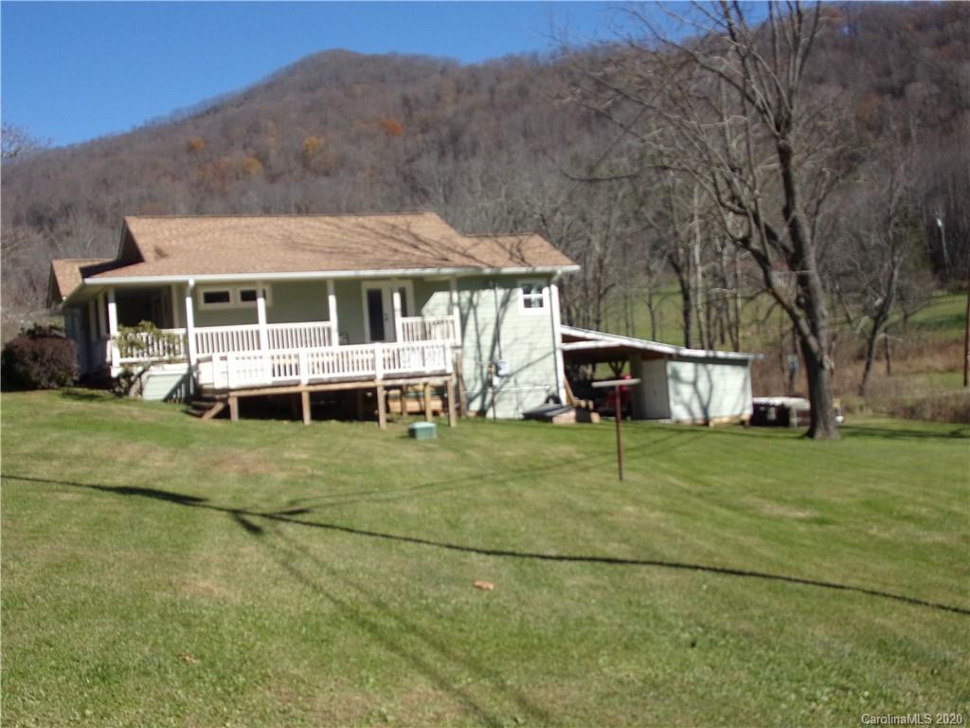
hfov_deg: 47.9
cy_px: 364
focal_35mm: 39
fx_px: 1093
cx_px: 485
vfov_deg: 36.8
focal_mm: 7
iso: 80
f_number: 3.9
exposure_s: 1/750
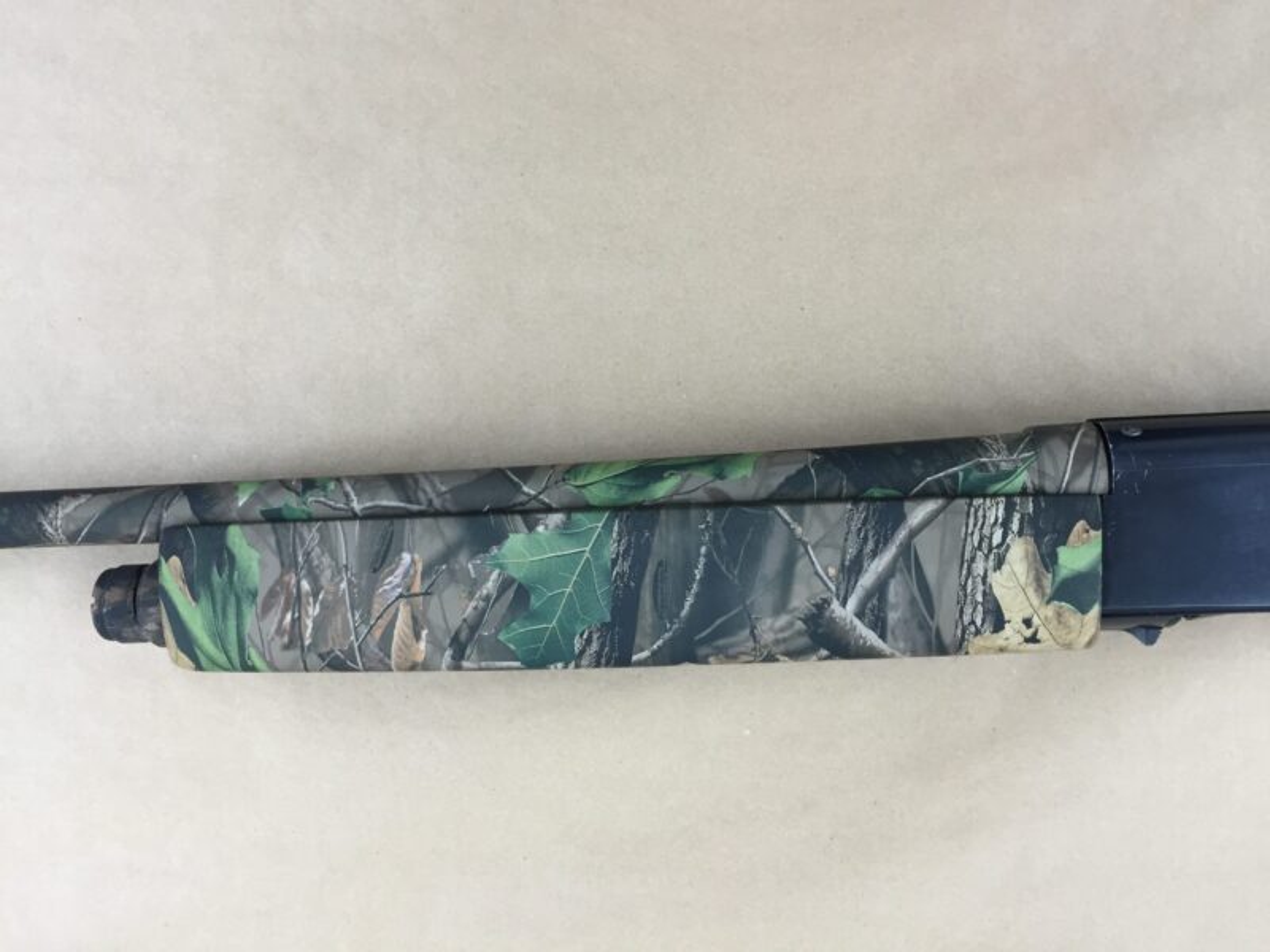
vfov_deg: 48.2
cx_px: 635
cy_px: 476
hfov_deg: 61.7
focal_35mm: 29
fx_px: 1064
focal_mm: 4.15
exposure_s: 1/30
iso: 40
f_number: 2.2
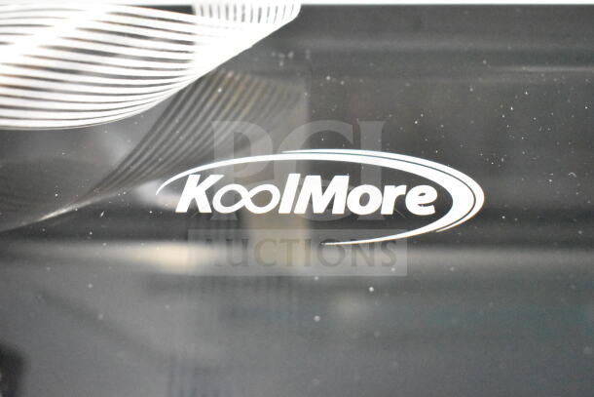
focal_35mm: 39
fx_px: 644
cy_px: 198
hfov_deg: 49.5
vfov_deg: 34.2
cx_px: 297
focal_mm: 26
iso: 22800
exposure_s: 1/40
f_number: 4
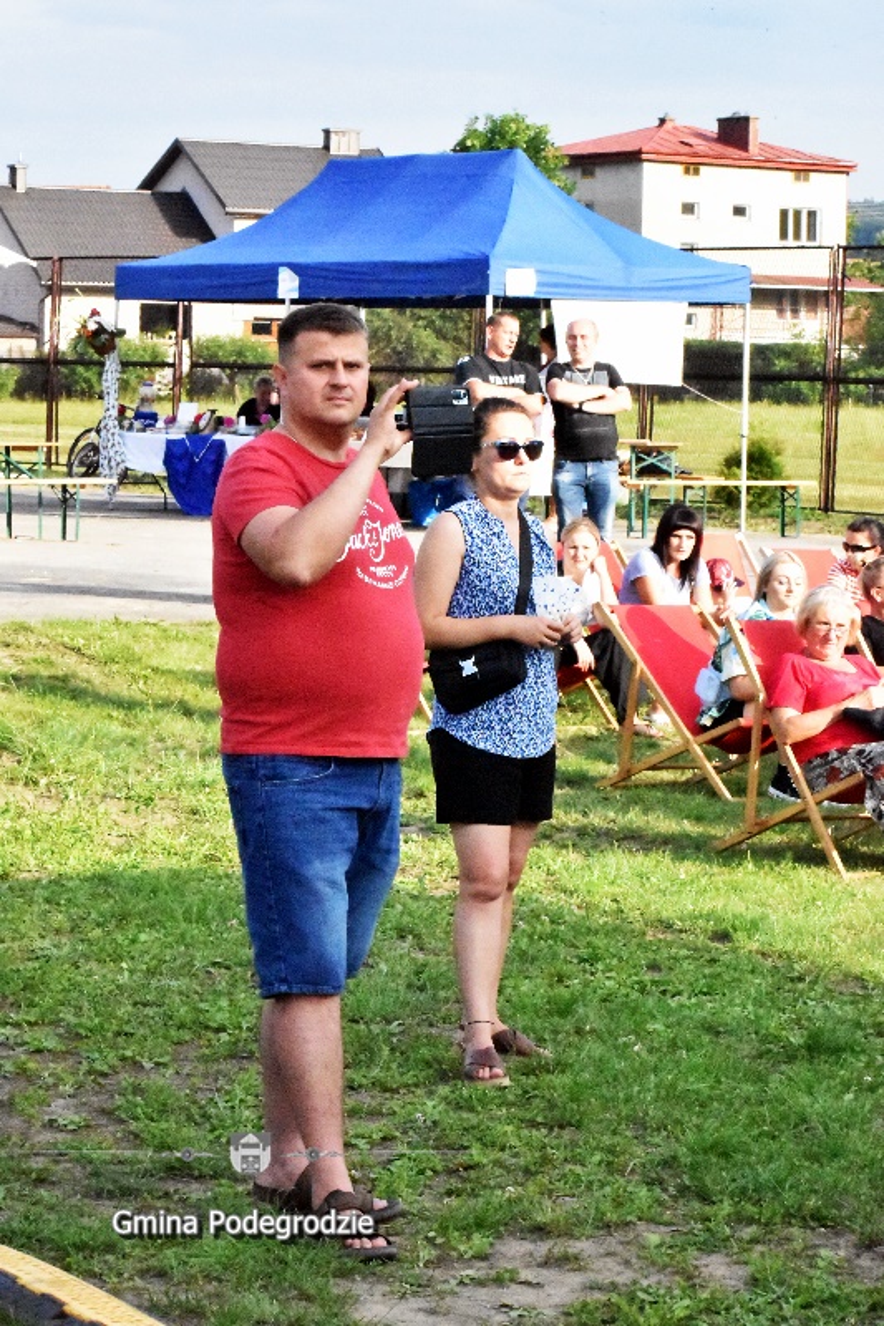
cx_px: 442
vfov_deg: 19.5
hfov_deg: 13.0
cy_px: 663
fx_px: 3869
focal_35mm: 105
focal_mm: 70
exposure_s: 1/4000
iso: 25600
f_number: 16
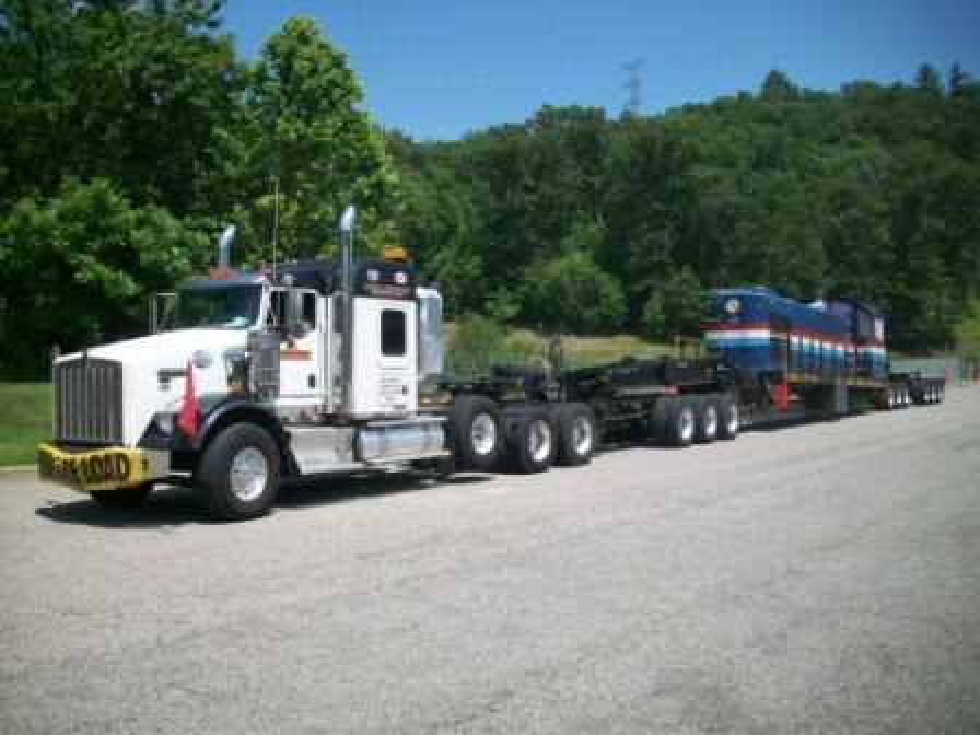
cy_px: 368
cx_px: 490
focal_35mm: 37
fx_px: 1047
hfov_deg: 50.1
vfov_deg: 38.7
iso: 80
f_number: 5.6
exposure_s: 1/373
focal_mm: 6.2
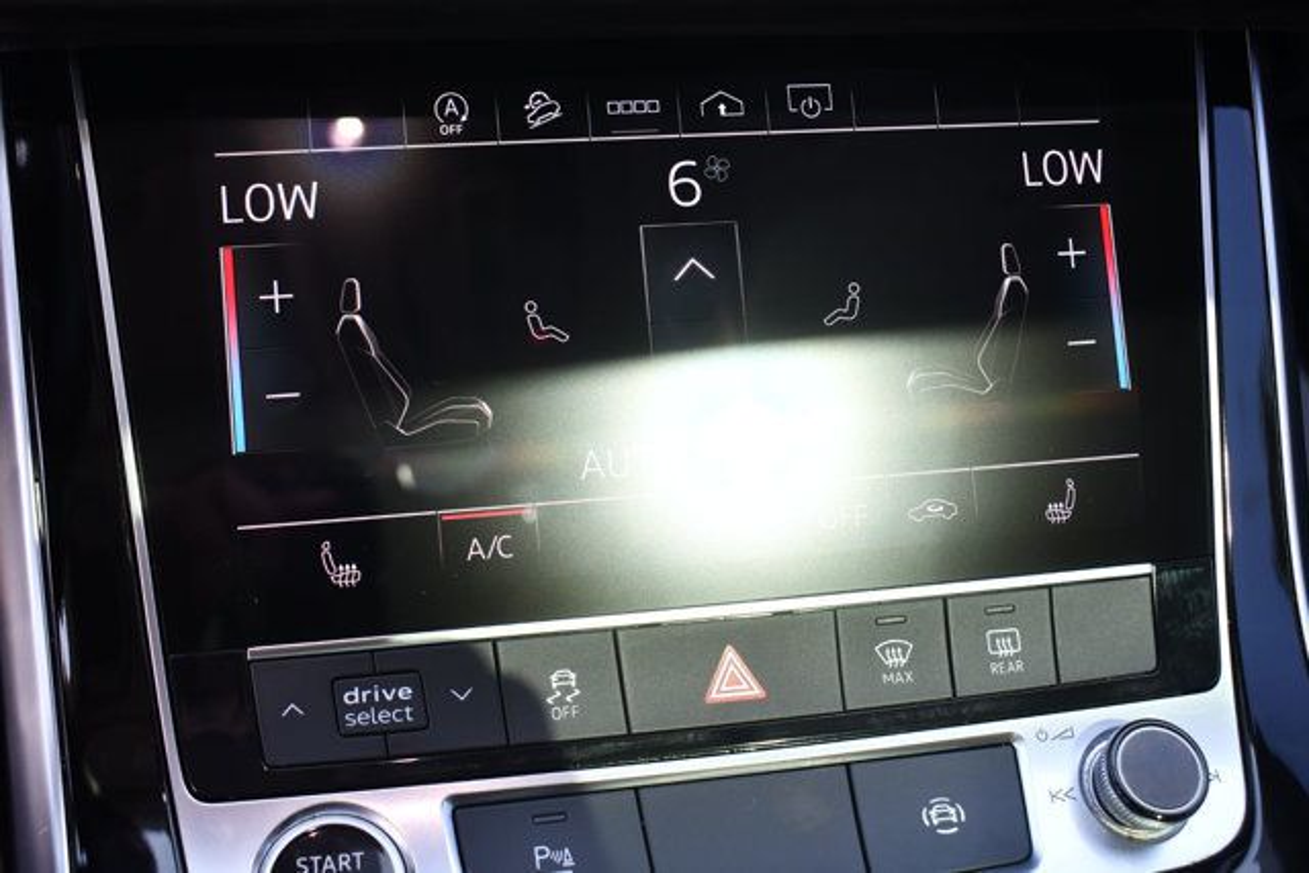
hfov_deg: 46.4
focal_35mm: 42
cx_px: 654
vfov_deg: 31.9
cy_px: 436
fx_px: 1527
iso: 400
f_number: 5
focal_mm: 28
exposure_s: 1/250
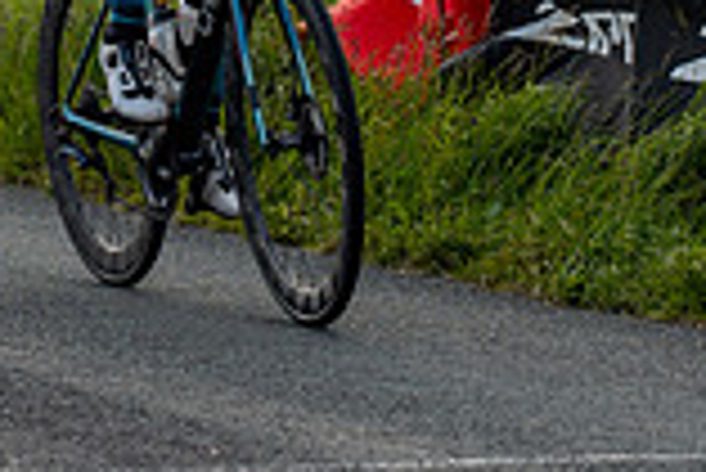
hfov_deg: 7.6
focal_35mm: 270
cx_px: 202
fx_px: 5300
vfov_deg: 5.1
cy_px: -214
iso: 400
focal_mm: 73
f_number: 4
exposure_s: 1/1000
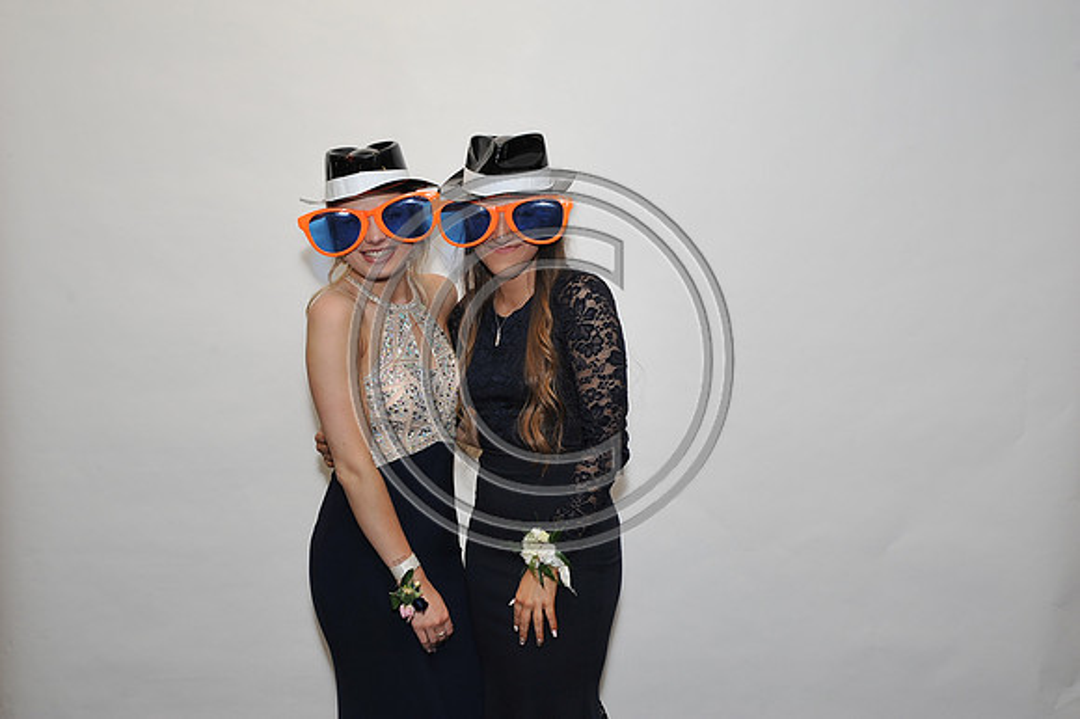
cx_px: 540
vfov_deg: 31.9
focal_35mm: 42
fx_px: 1259
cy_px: 360
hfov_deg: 46.4
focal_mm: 42
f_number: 6.3
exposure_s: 1/60
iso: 800
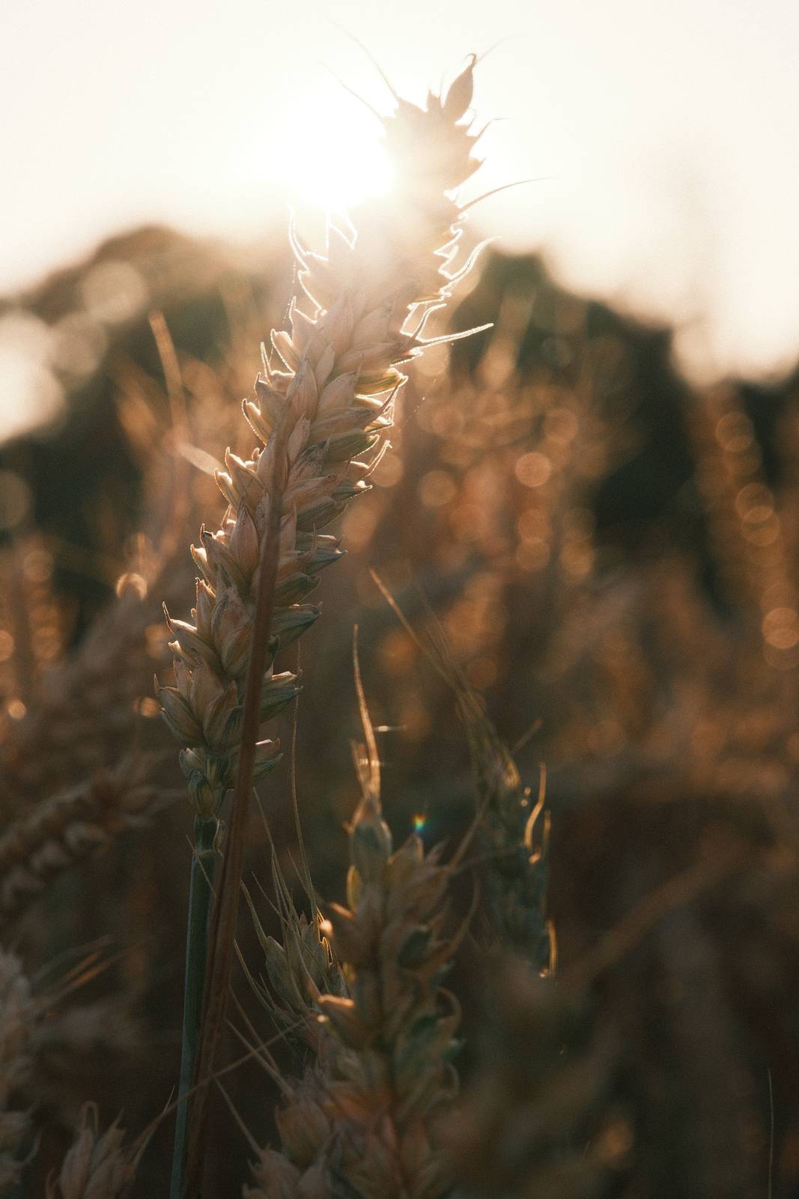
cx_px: 400
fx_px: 3262
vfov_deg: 20.8
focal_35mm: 98
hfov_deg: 14.0
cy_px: 600
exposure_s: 1/420
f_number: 8
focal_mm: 65.2
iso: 640
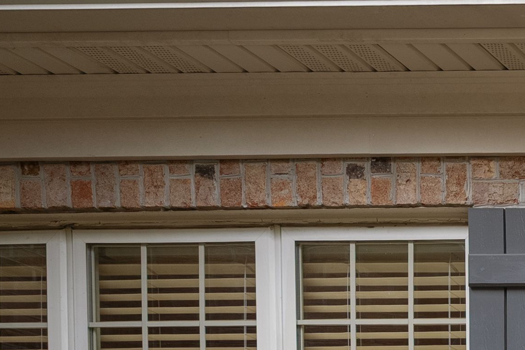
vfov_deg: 16.7
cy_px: 653
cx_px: 1064
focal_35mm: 66
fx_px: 962
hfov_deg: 18.6
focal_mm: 16
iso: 250
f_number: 10
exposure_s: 1/40
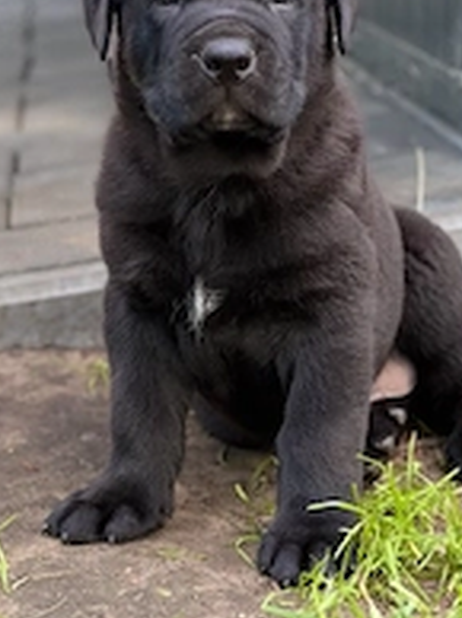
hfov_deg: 14.9
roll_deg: -0.7
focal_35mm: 99
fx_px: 1766
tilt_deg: -14.2
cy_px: 312
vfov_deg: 19.9
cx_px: 300
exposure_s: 1/179
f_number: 1.78
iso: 80
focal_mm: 6.76
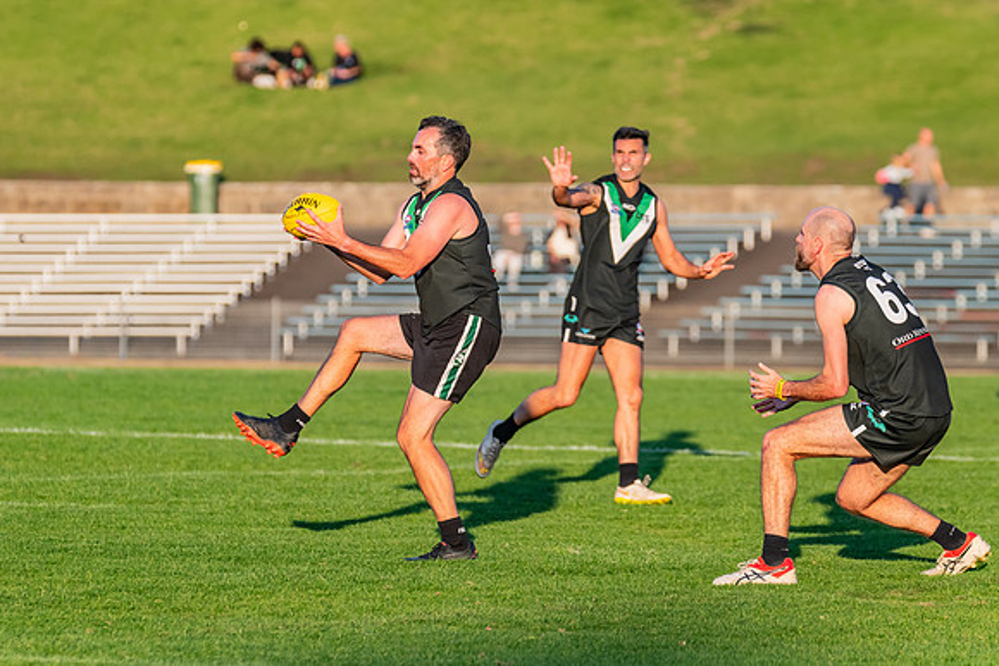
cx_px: 449
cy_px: 275
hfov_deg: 5.9
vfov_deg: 3.9
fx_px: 9760
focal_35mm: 352
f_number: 6.3
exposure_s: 1/1600
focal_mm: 290
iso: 800
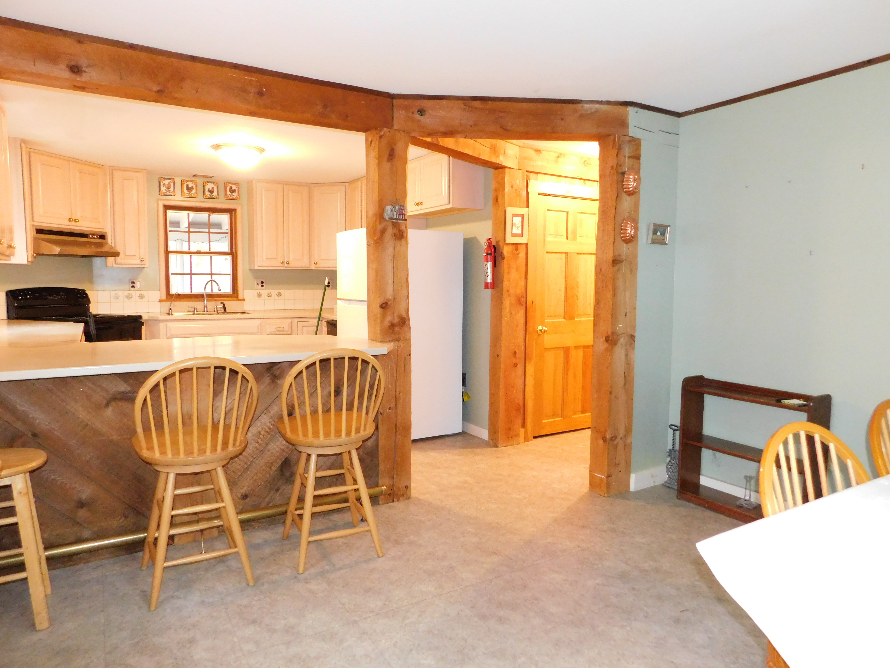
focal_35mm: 23
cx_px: 445
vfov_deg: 58.9
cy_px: 334
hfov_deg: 73.9
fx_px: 591
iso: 800
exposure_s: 1/20
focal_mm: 4
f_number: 3
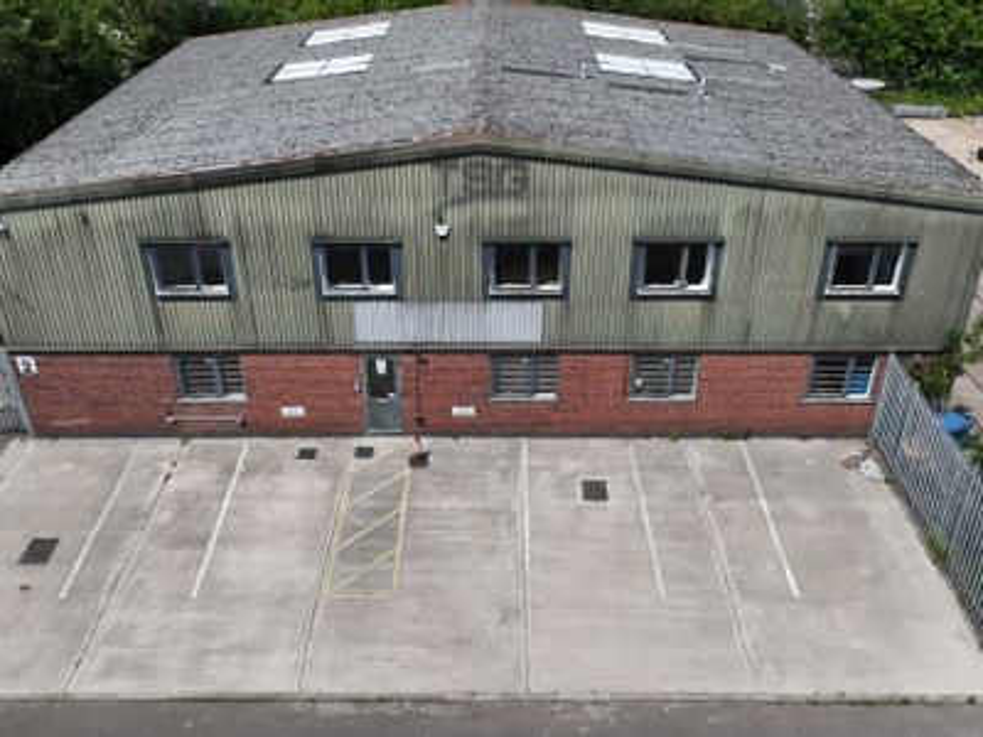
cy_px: 368
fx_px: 682
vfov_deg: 56.8
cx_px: 492
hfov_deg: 71.6
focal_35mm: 24
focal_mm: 12.29
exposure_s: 1/200
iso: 100
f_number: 2.8
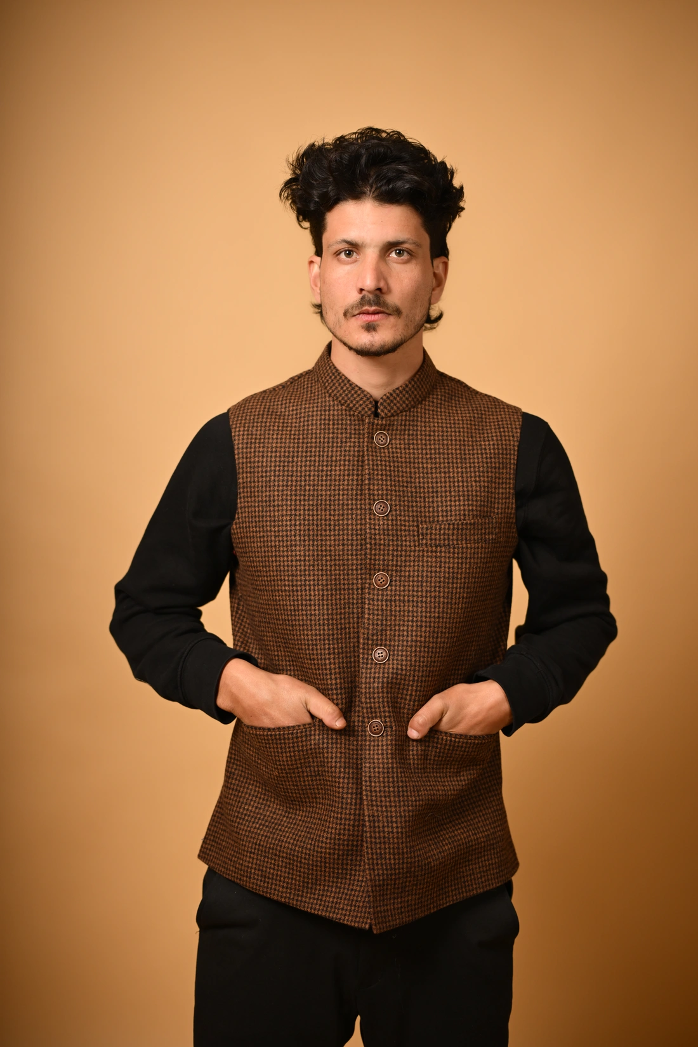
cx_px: 349
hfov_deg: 27.0
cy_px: 524
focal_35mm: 50
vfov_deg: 39.6
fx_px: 1454
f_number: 2.2
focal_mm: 50
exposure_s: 1/1250
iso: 200
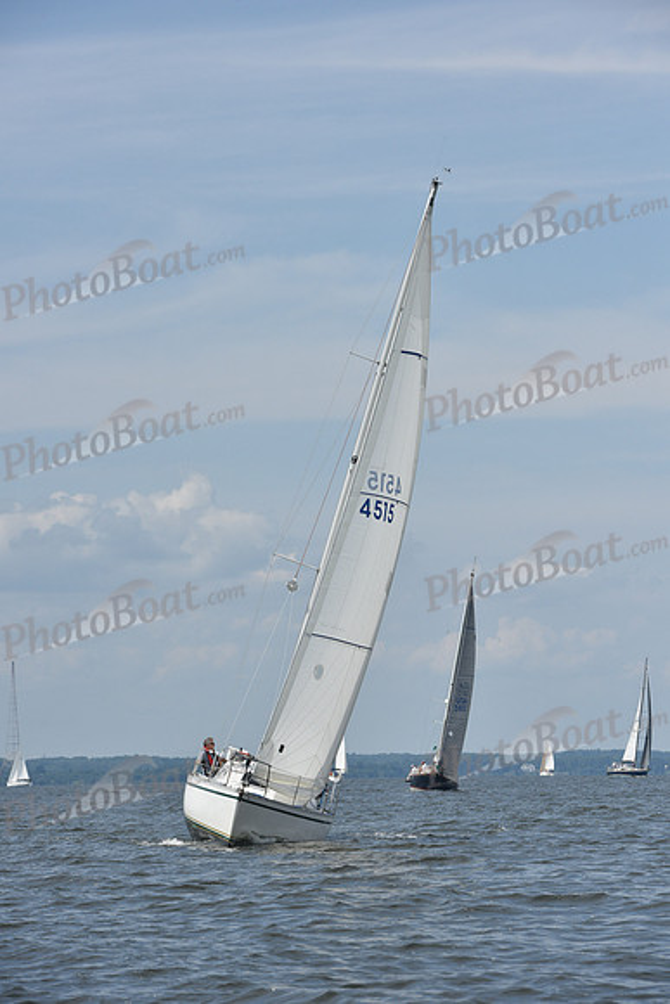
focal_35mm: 140
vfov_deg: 14.7
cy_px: 502
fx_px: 3906
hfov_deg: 9.8
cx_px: 335
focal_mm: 140
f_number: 9
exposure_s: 1/1600
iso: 320
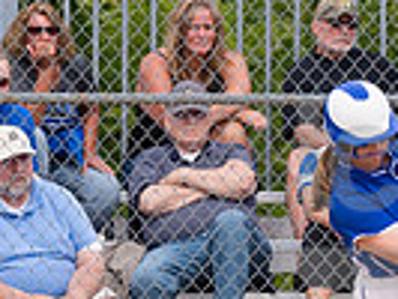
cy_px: 209
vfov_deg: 1.2
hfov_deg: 1.6
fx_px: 14063
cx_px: 389
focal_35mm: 1222
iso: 320
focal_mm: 195
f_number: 5.6
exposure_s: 1/1600
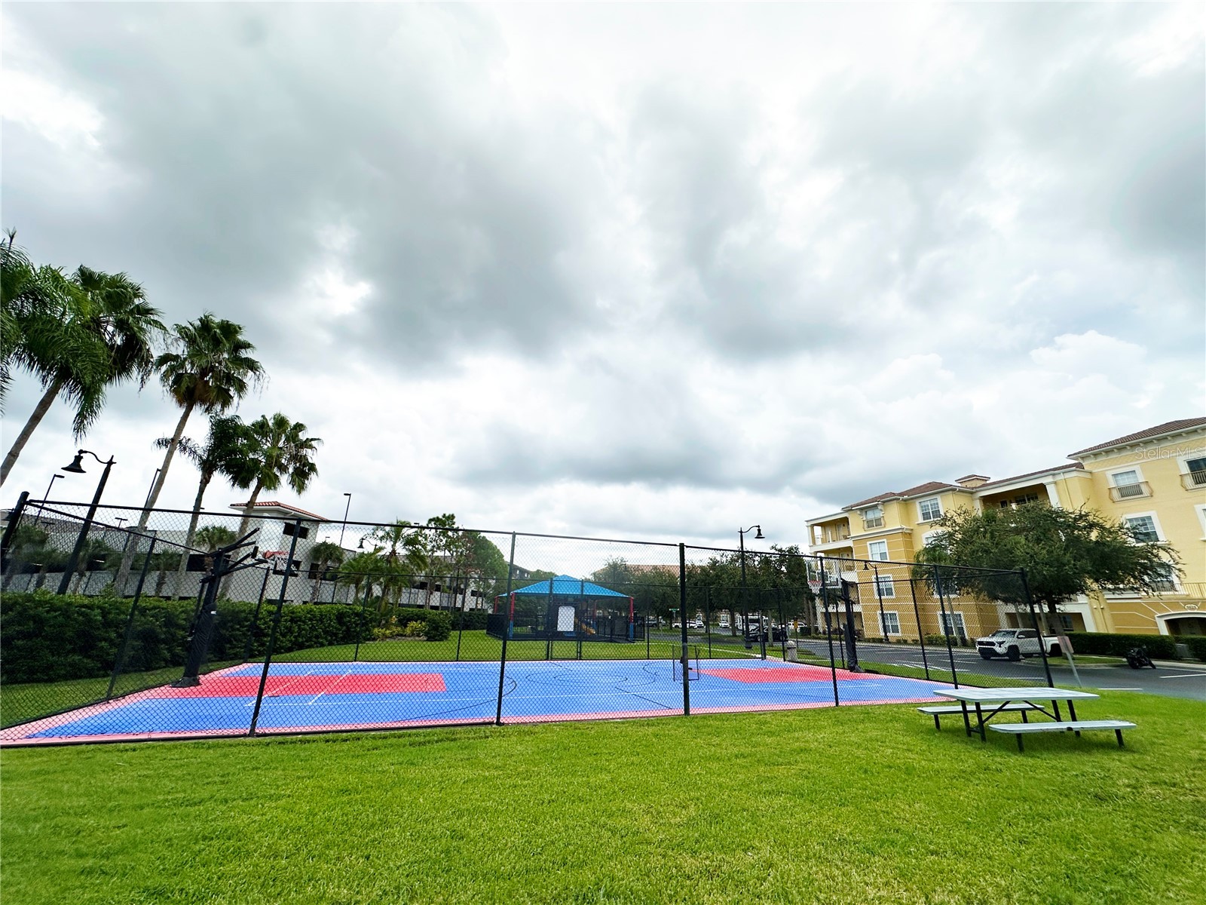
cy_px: 452
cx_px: 603
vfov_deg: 85.7
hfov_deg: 102.1
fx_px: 488
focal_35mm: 14
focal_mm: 2.22
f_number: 2.2
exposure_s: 1/4000
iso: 50
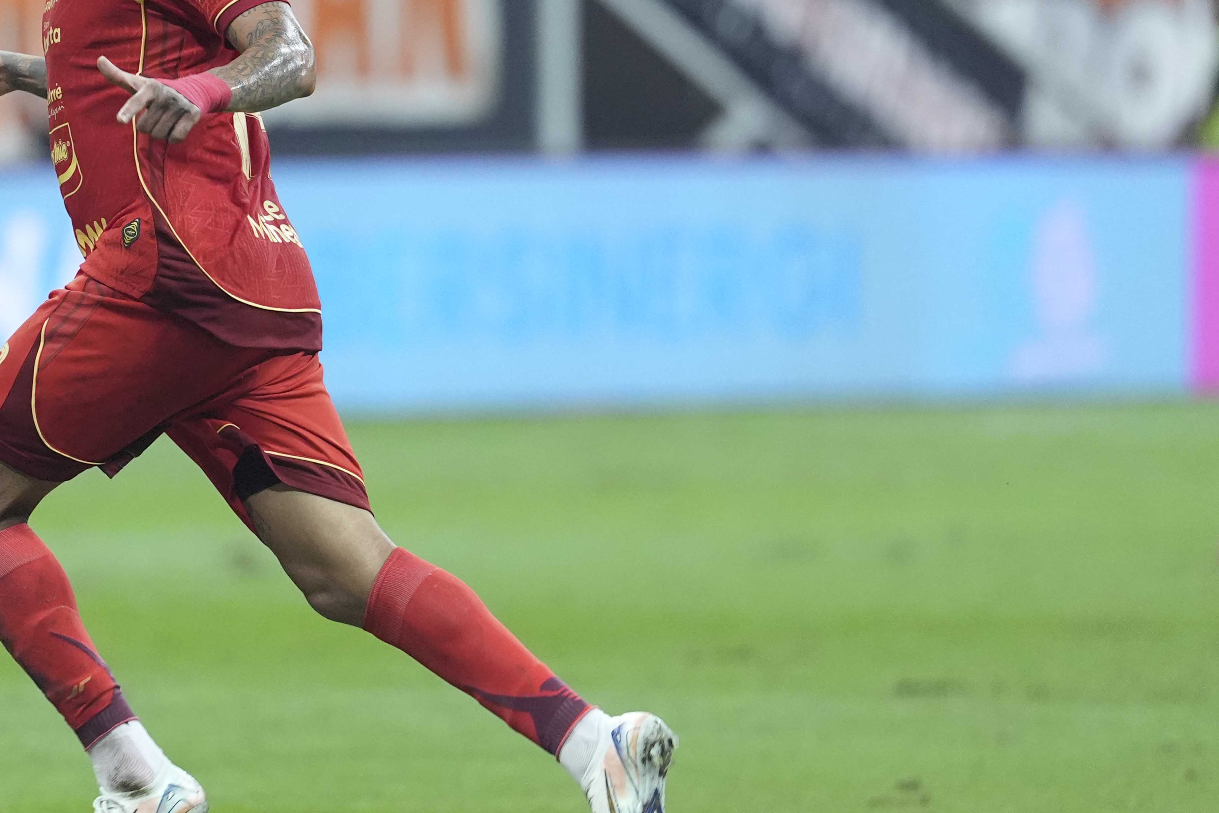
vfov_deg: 2.8
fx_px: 16625
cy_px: 289
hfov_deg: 4.2
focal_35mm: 491
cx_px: 227
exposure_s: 1/1000
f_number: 3.2
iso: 4000
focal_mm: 300
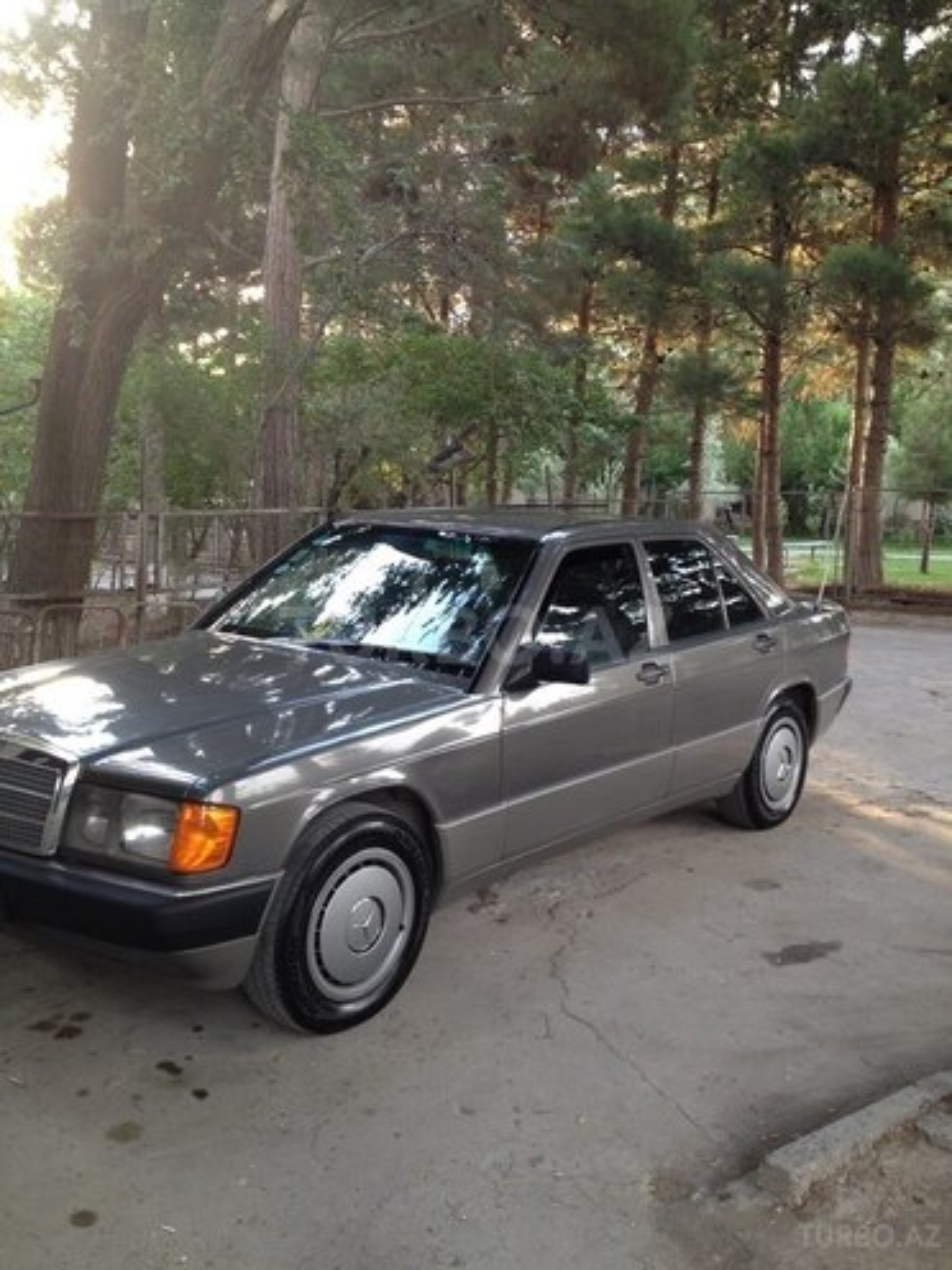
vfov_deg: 52.6
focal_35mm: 35
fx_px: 1283
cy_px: 635
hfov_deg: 40.7
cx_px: 476
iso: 50
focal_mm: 4.28
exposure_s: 1/24
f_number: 2.4
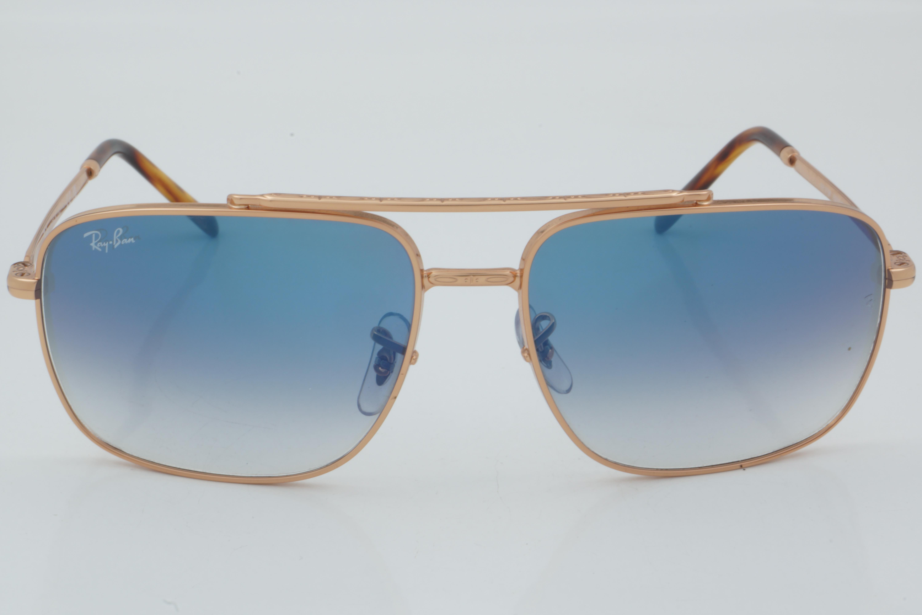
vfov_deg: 16.6
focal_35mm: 82
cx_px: 461
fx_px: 2113
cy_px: 308
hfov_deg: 24.6
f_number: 32
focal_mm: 55
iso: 100
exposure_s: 1/3
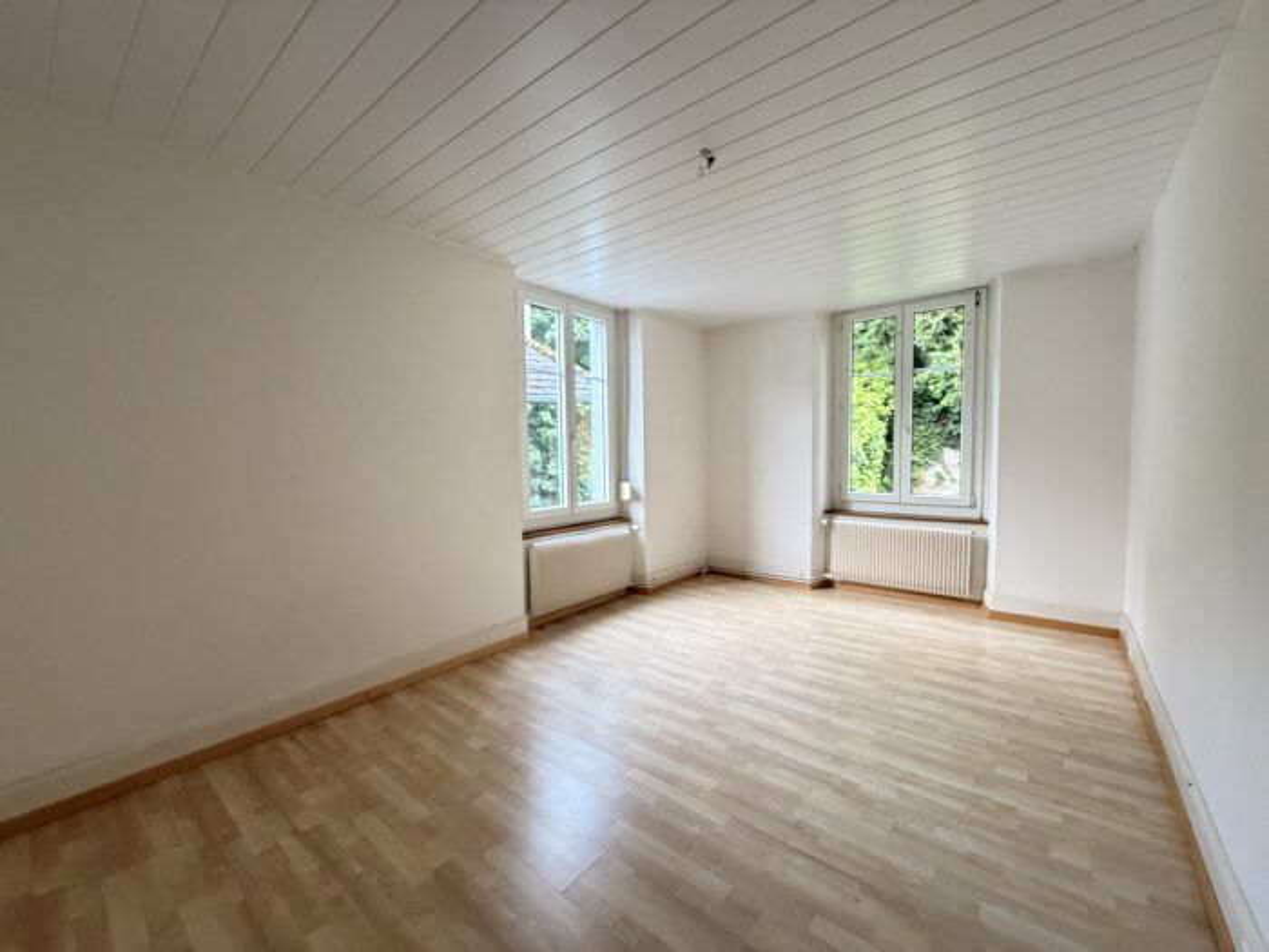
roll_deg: +0.9
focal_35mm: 14
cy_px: 476
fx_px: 513
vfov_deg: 85.7
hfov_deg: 102.1
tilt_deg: -2.9
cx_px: 634
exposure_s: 1/60
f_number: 2.2
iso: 400
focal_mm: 2.22
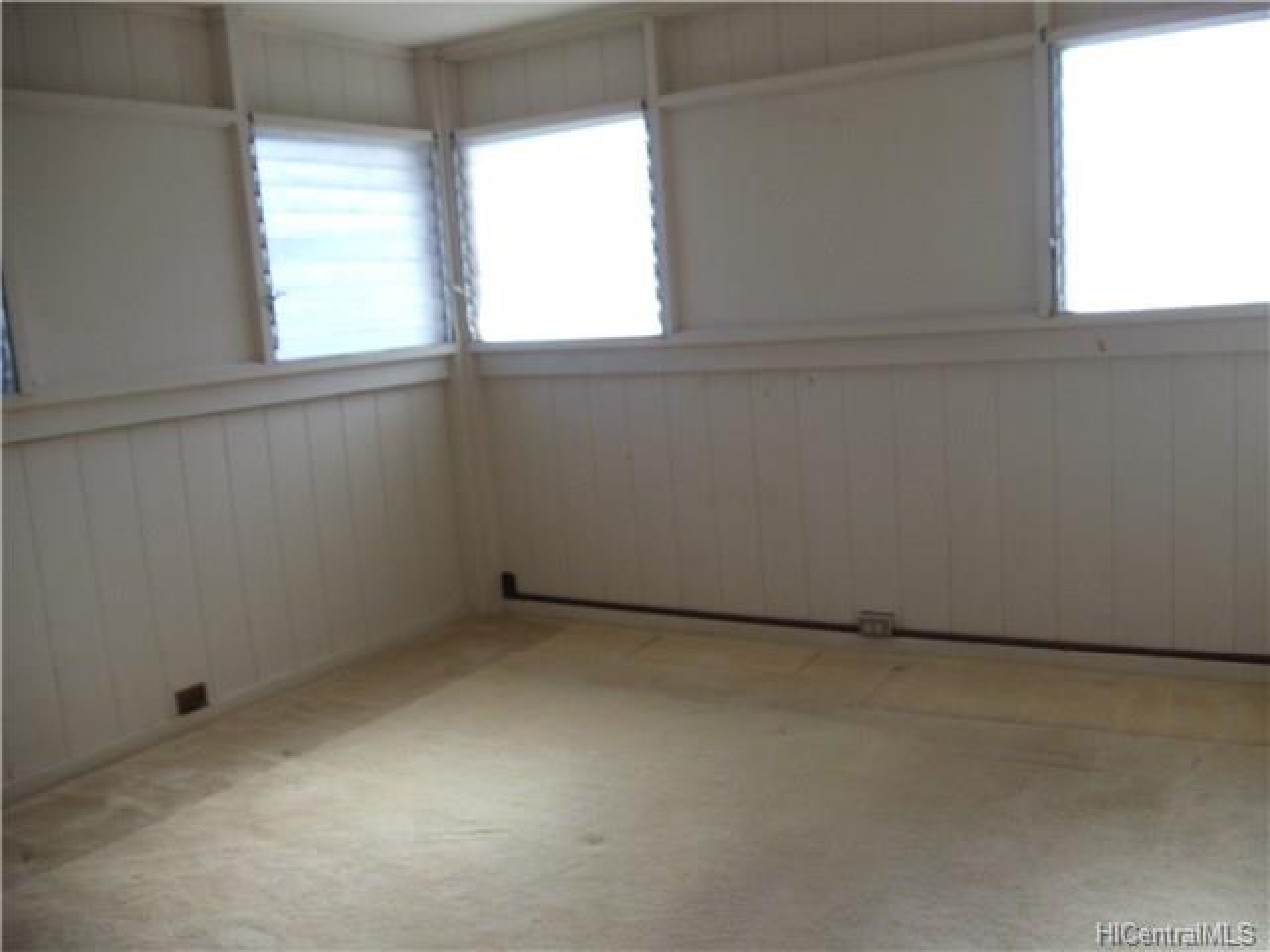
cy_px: 476
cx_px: 635
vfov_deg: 32.9
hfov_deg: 42.9
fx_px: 1614
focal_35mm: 44
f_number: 3.5
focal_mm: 6
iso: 200
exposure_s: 1/100
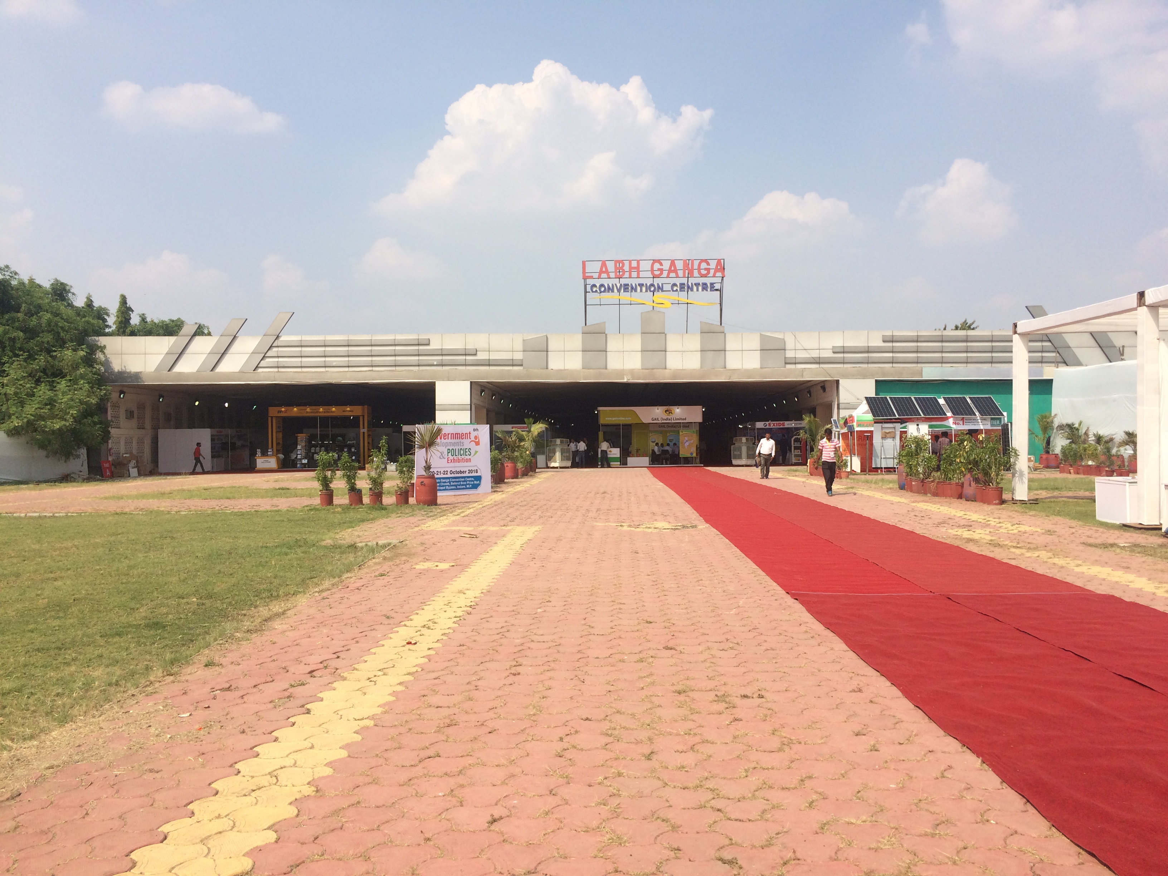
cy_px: 438
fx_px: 979
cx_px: 584
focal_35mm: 29
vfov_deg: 48.2
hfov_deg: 61.7
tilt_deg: -0.4
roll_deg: +1.0
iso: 32
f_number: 2.2
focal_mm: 4.15
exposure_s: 1/2564
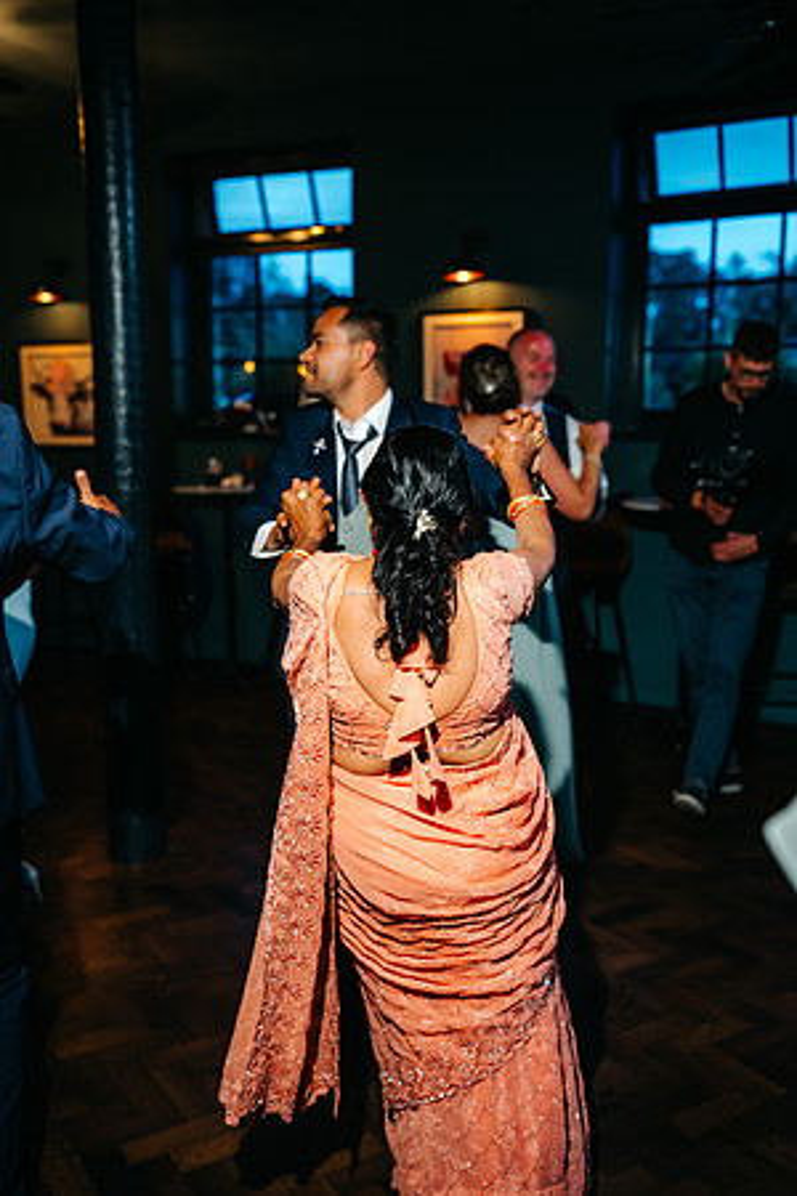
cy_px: 598
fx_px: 1162
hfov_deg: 37.9
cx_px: 398
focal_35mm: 35
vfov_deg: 54.4
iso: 400
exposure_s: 1/200
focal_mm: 35
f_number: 2.2
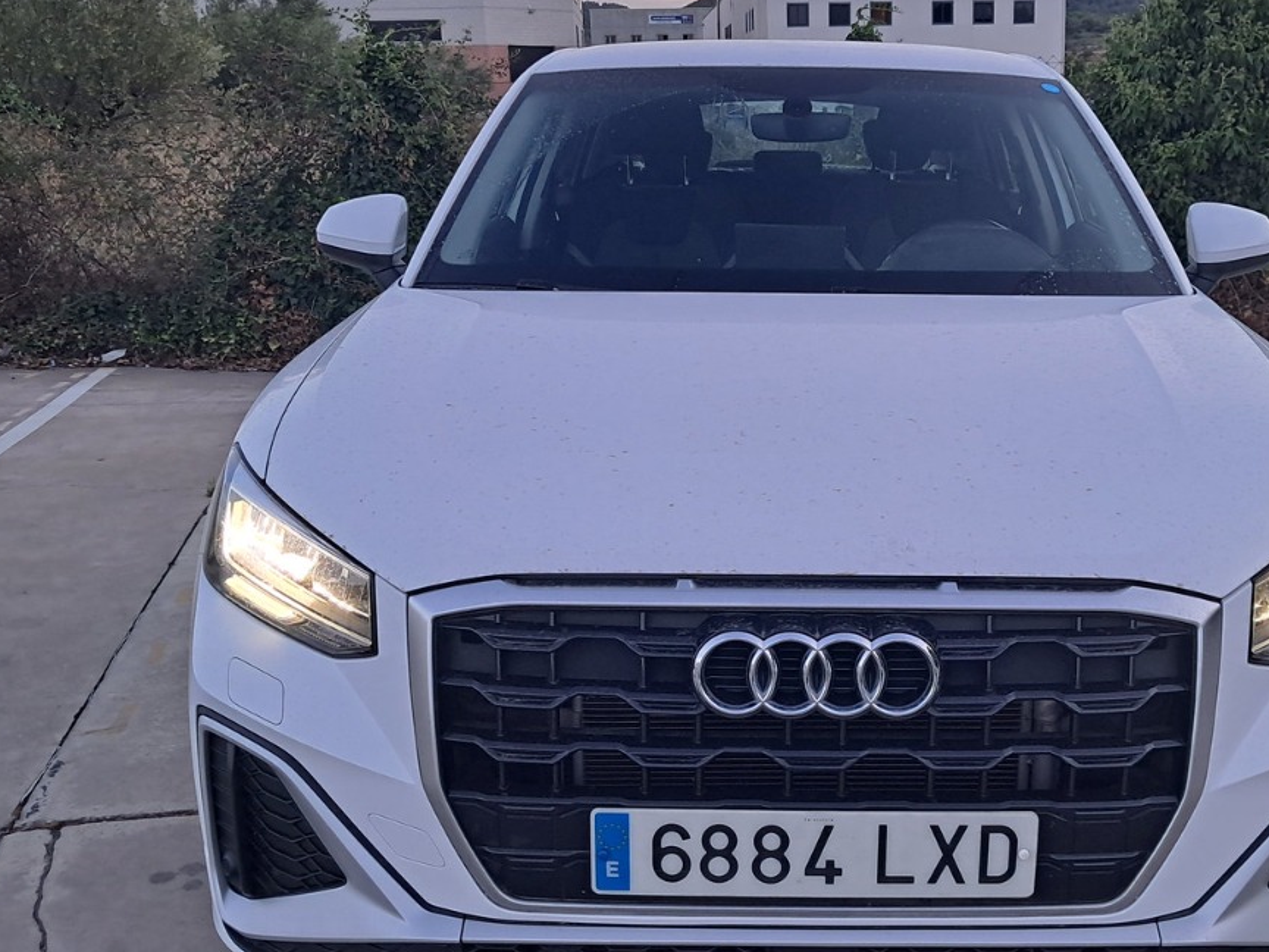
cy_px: 541
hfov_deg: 46.4
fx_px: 1466
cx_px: 783
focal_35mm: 40
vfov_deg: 35.9
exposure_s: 1/50
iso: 100
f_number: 1.8
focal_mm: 4
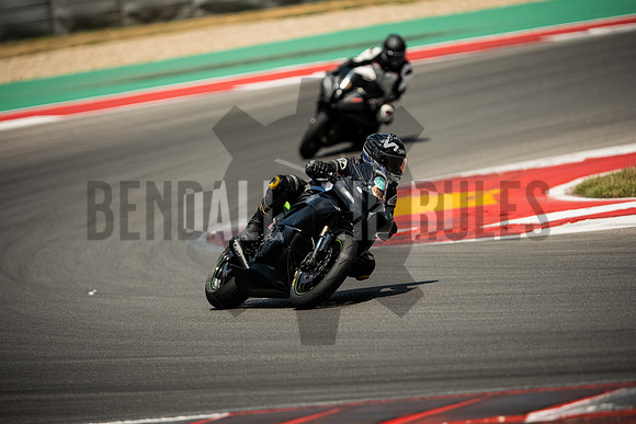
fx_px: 5301
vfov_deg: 4.6
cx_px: 318
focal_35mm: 300
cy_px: 212
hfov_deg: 6.9
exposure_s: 1/2000
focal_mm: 200
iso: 1600
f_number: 2
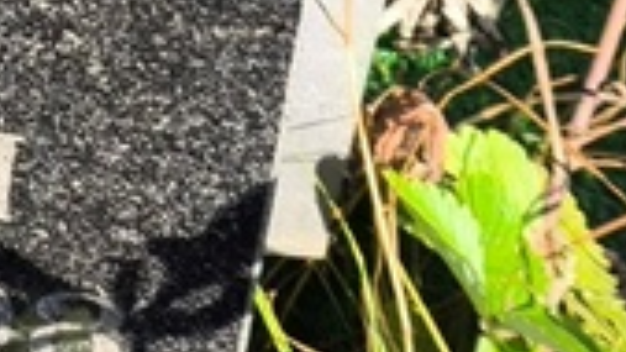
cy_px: -104
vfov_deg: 4.7
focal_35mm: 257
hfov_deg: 8.3
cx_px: -191
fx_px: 4265
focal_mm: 4.71
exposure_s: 1/427
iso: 50
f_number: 1.7
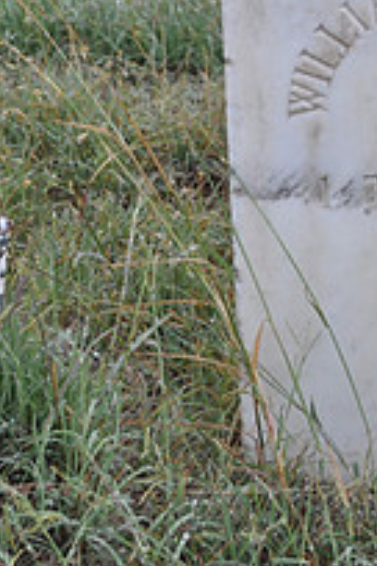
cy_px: 79
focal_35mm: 256
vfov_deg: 8.0
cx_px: 518
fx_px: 4021
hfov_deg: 5.3
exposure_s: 1/200
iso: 200
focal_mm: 60
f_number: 7.1
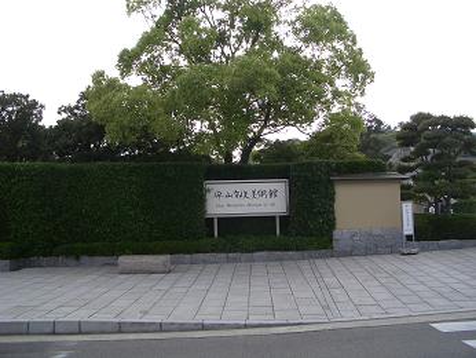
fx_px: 482
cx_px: 238
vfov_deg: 40.7
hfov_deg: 52.6
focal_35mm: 35
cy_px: 179
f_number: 4.3
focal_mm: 5.8
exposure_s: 1/400
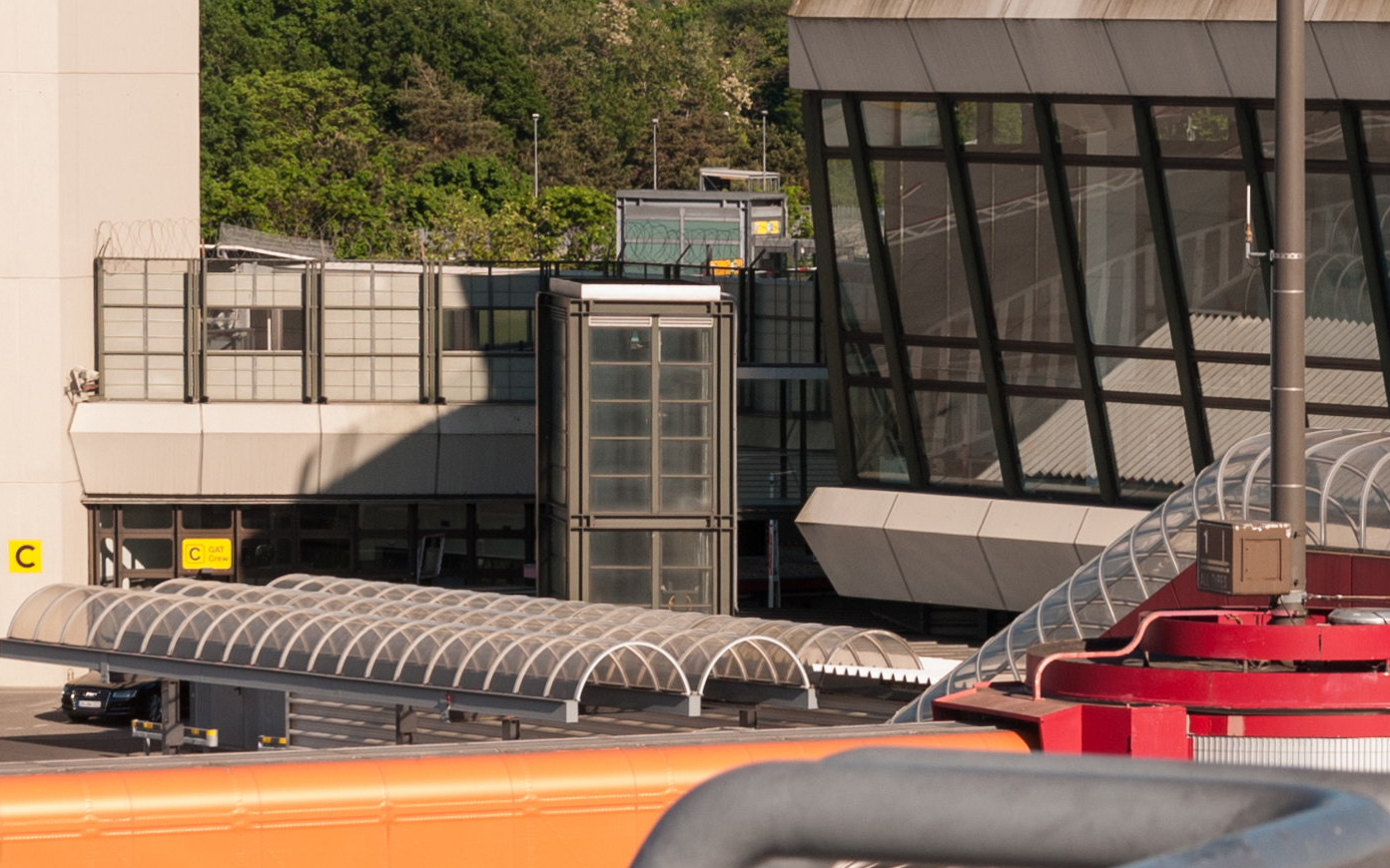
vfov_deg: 6.3
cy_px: -486
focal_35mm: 207
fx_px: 7842
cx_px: 1292
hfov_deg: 10.1
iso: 200
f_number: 8
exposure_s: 1/250
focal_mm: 44
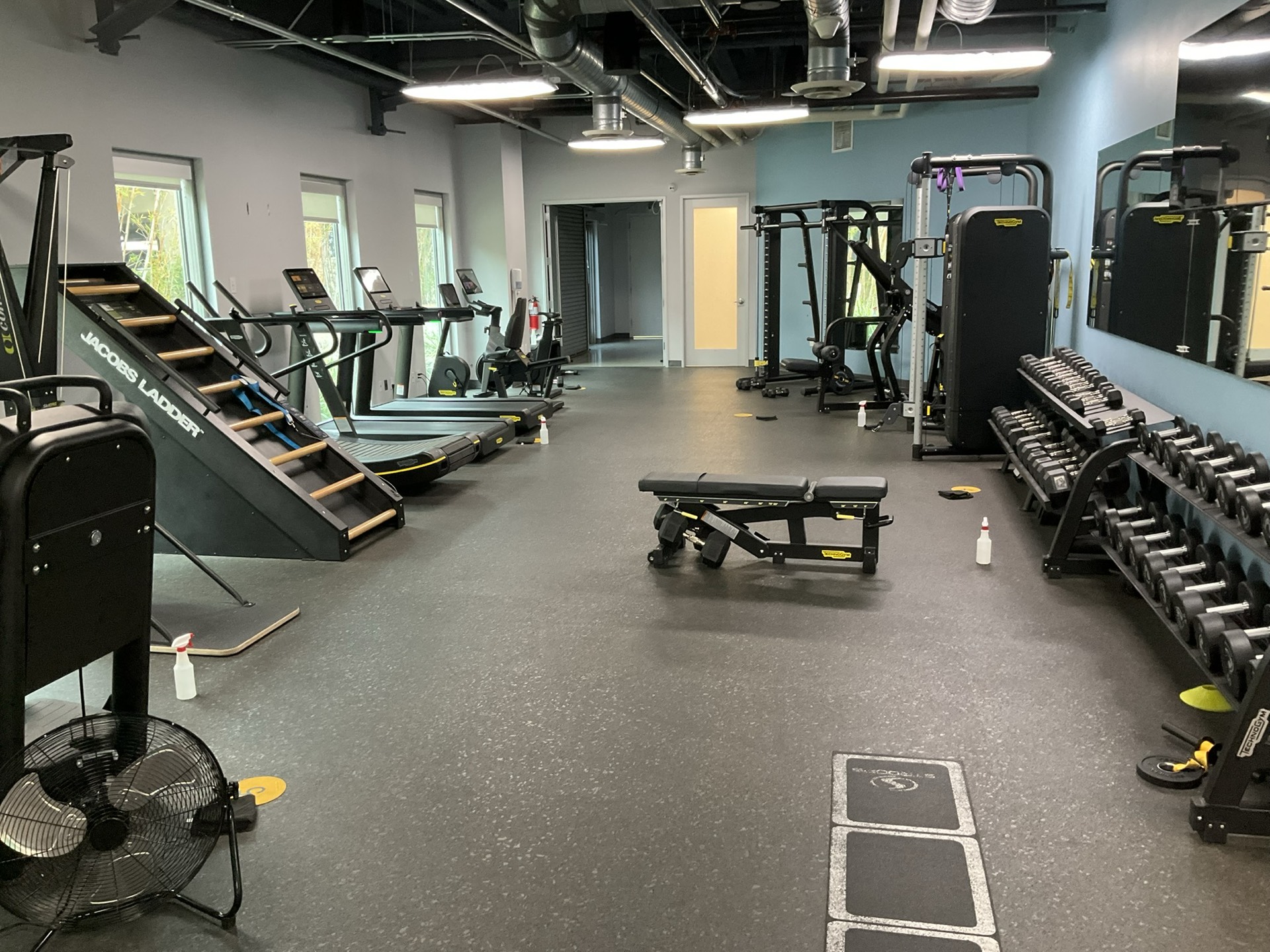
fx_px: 1064
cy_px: 476
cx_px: 635
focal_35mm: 29
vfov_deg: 48.2
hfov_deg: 61.7
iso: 250
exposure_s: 1/60
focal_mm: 3
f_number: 1.8
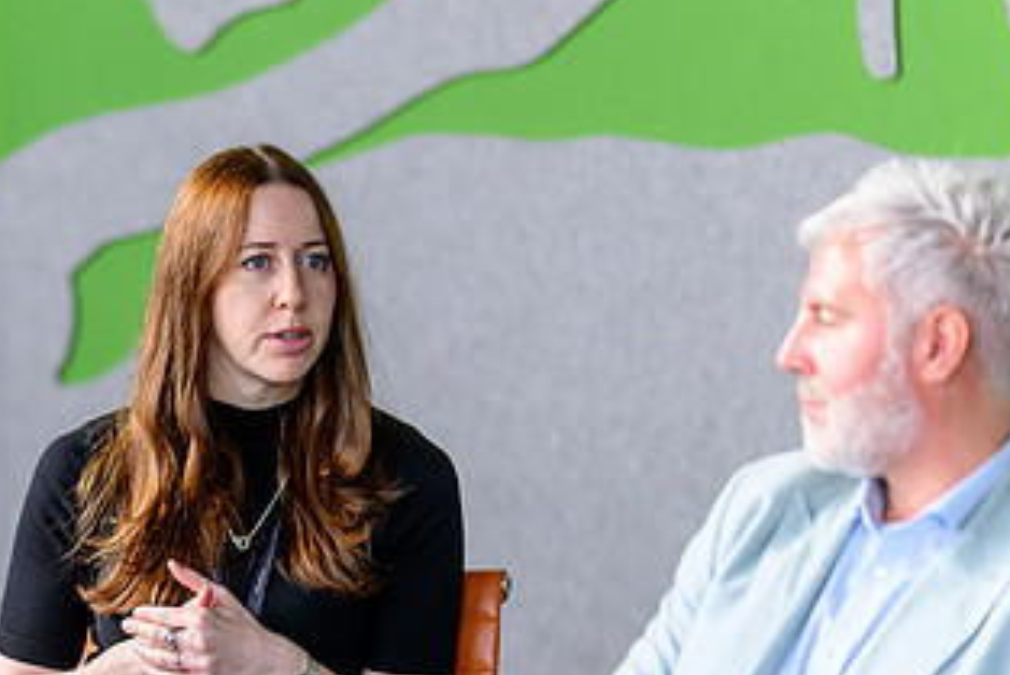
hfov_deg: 8.1
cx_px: 119
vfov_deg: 5.4
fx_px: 7101
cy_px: 509
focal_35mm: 253
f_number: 1.8
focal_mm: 135
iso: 800
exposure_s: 1/1000
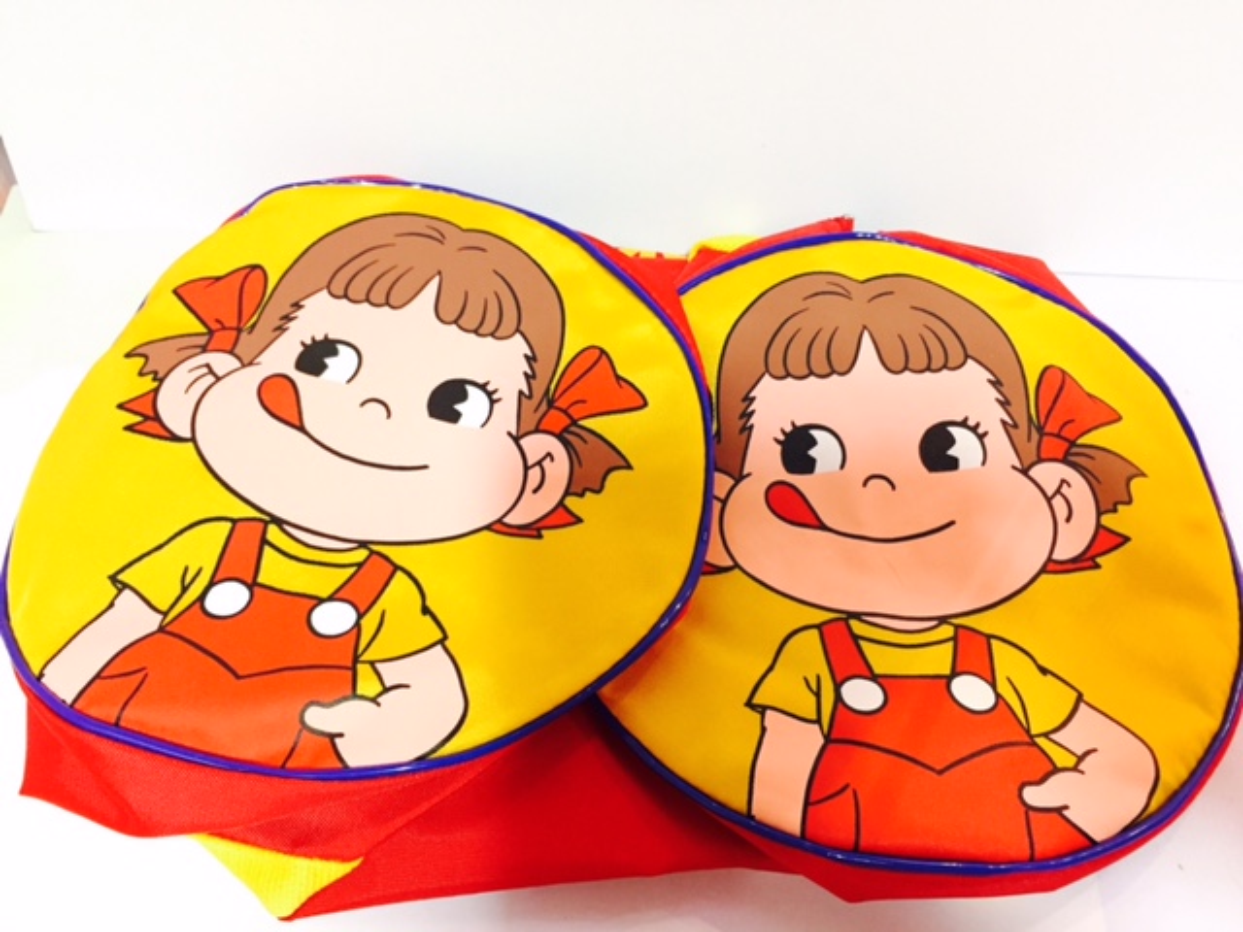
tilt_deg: -54.9
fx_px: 1041
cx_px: 622
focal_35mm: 29
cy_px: 466
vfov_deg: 48.2
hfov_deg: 61.7
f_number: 2.2
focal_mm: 4.15
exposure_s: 1/33
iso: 200
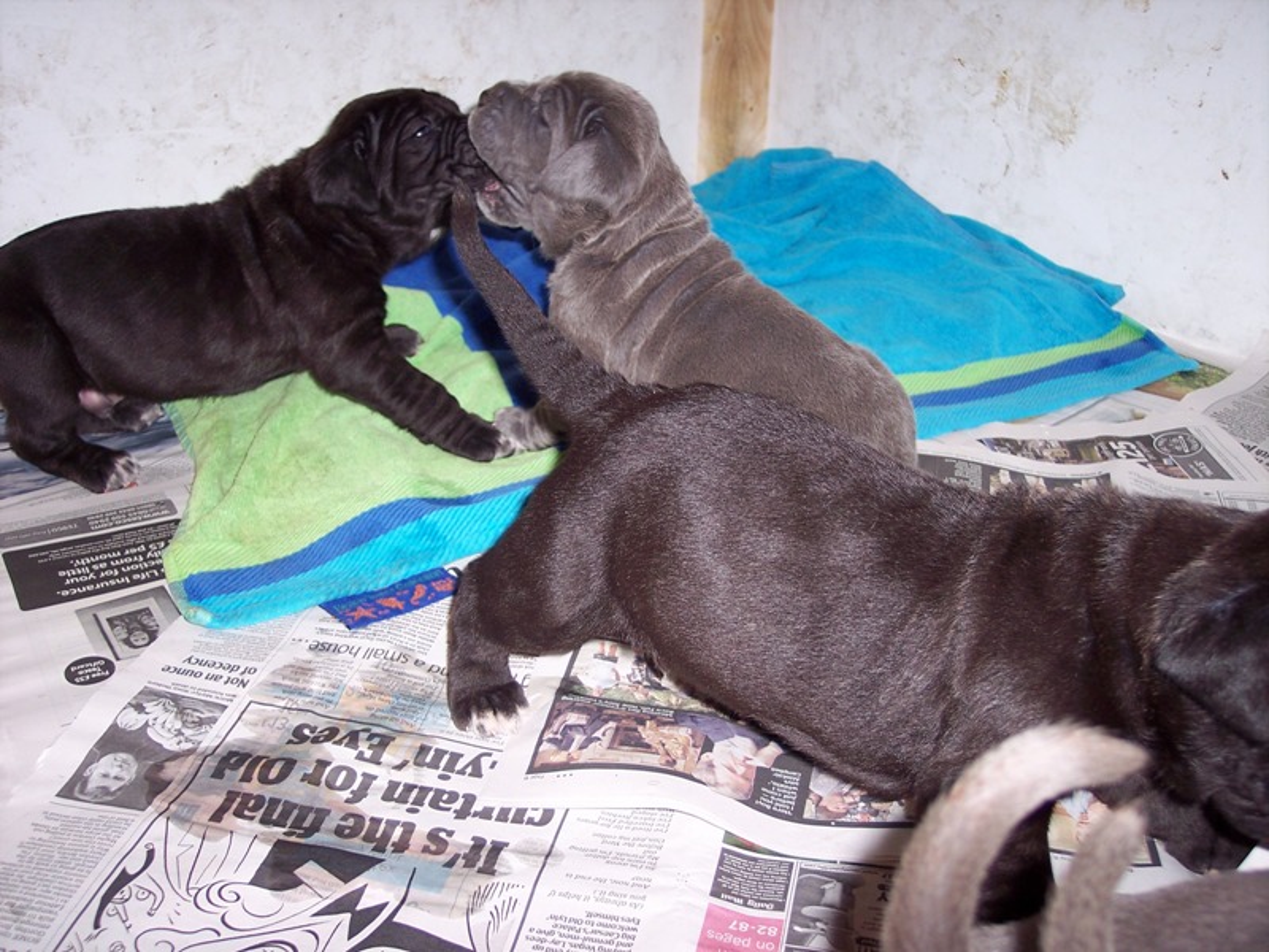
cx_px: 634
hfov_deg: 47.9
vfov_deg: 36.8
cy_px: 476
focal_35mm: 39
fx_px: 1430
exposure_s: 1/60
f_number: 2.8
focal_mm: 8
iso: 100
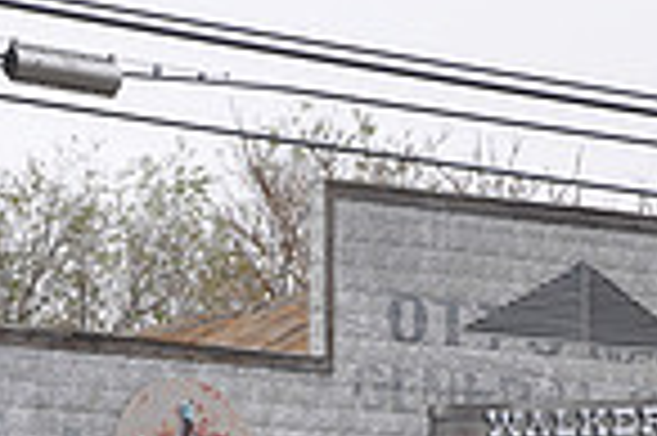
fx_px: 3810
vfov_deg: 6.5
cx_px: 351
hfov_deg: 9.9
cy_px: 667
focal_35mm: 209
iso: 200
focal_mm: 35
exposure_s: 1/60
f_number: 8
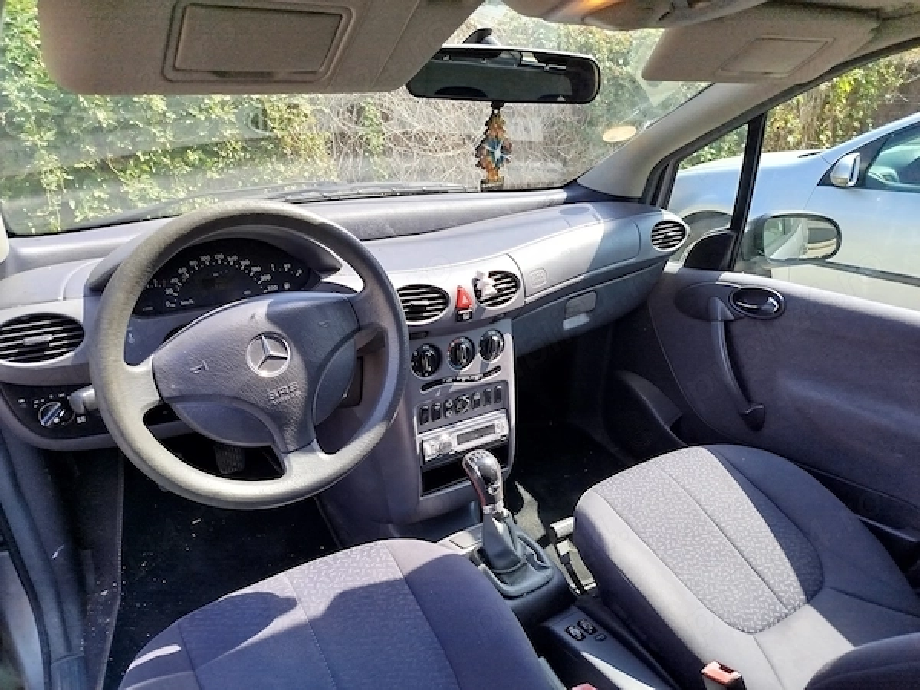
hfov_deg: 71.6
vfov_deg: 56.8
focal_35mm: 24
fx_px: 638
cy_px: 345
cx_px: 460
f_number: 1.7
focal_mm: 5.31
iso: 50
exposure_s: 1/265
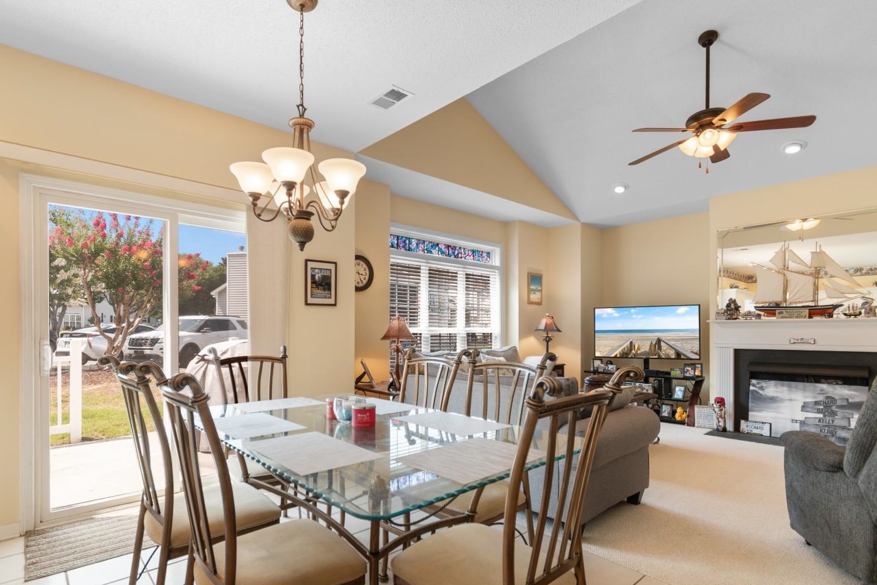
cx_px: 383
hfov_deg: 92.8
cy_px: 325
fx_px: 414
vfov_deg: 70.2
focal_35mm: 17
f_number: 4.5
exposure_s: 1/13
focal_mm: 10
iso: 100
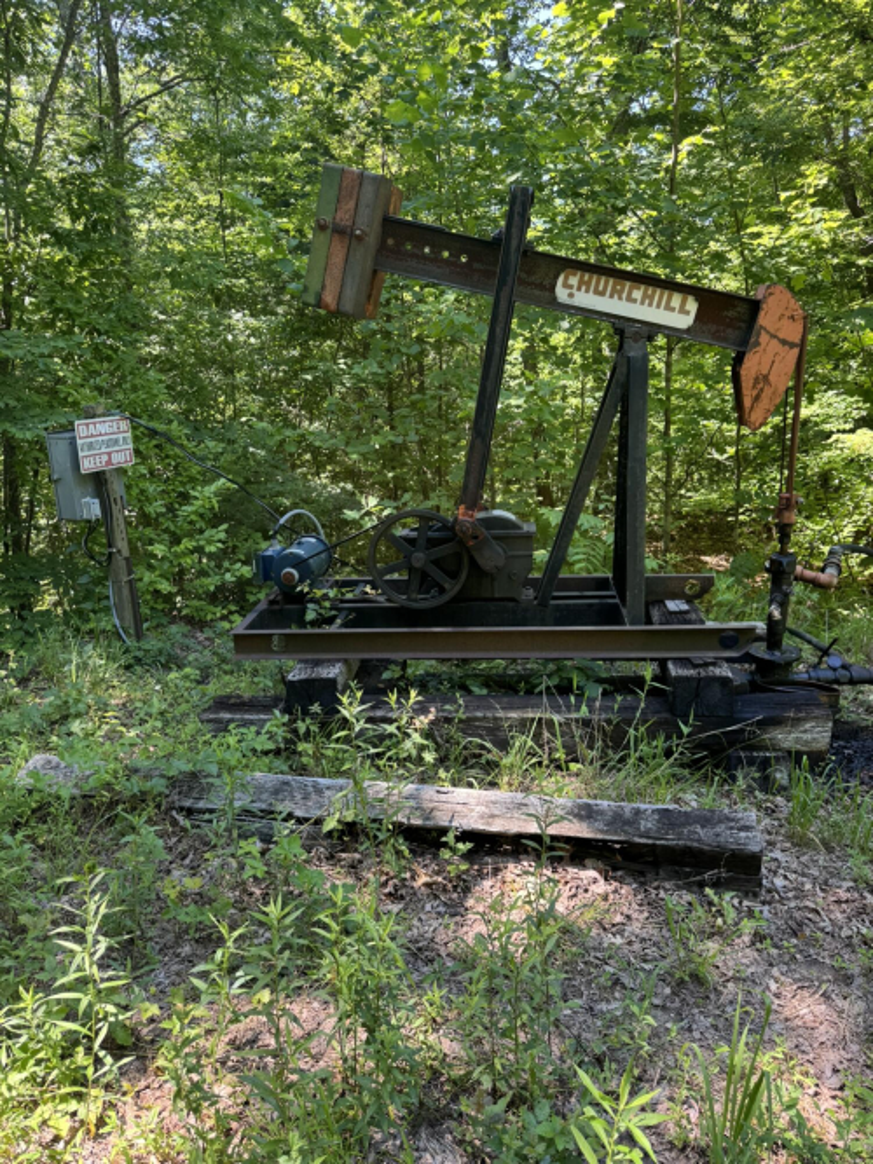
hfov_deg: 56.8
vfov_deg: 71.6
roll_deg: +0.8
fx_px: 807
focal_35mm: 24
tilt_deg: -15.9
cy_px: 582
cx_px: 436
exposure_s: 1/121
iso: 64
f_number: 1.78
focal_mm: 6.76
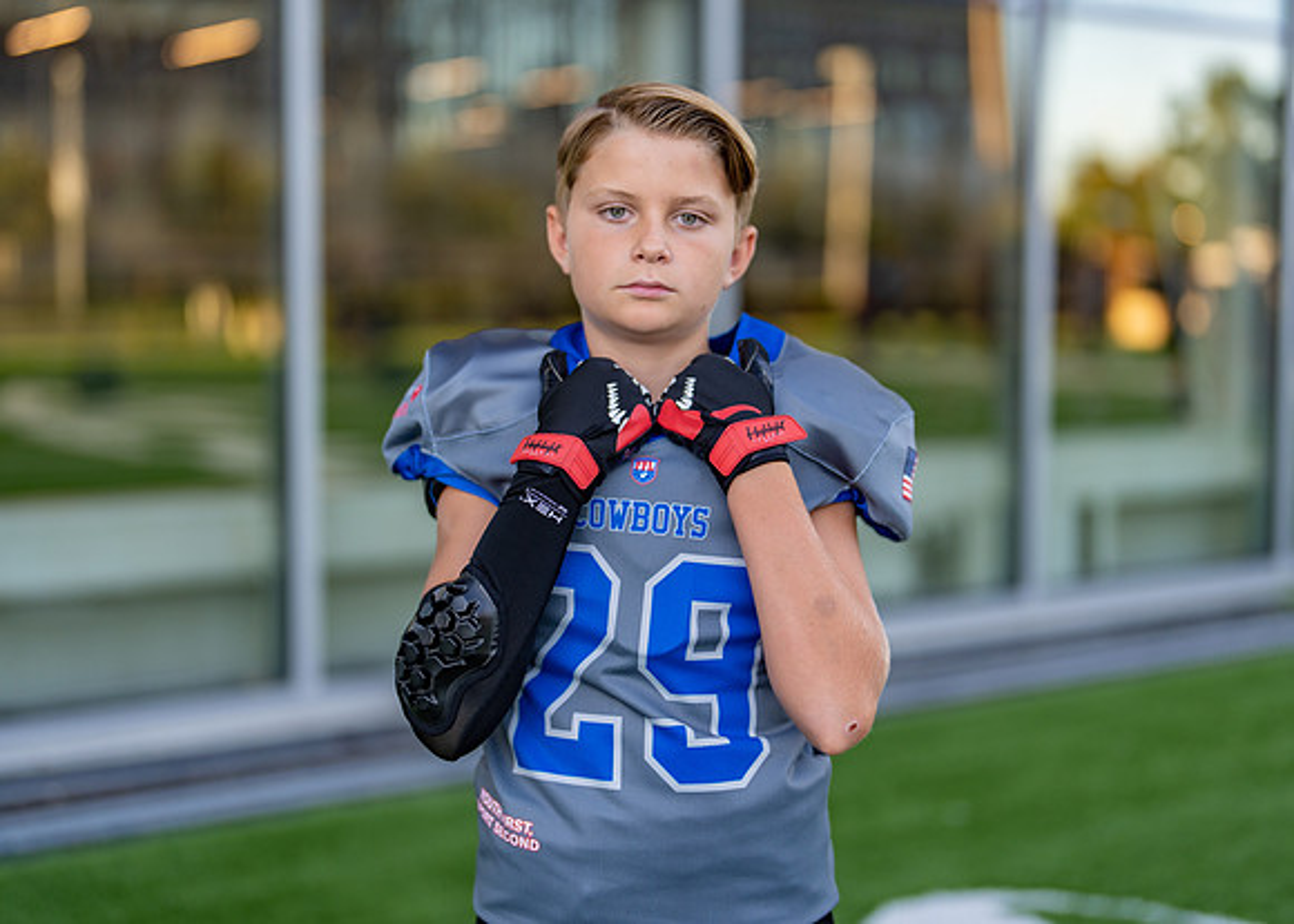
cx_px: 684
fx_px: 2082
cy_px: 428
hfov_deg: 34.5
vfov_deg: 25.0
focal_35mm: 57
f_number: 1.2
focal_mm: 50
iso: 100
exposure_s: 1/640
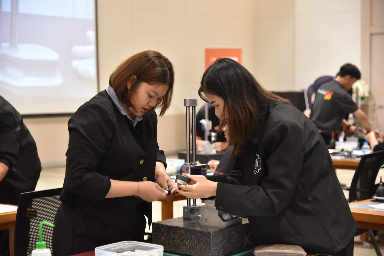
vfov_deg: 18.2
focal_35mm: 75
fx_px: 800
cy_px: 128
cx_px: 192
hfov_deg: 27.0
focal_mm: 75
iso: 2000
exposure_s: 1/40
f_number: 4
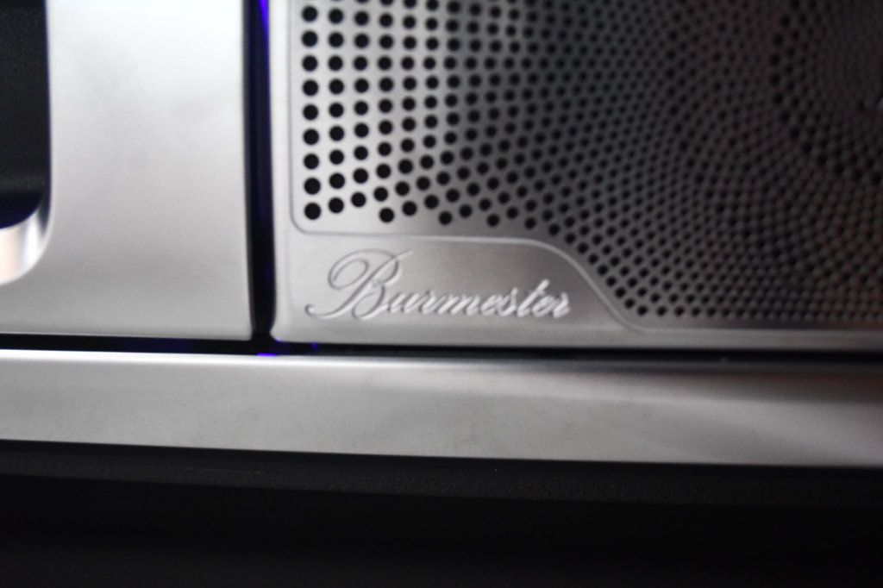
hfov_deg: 46.4
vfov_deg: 31.9
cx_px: 442
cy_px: 294
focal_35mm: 42
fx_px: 1030
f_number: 4.5
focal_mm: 28
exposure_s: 1/125
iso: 2500
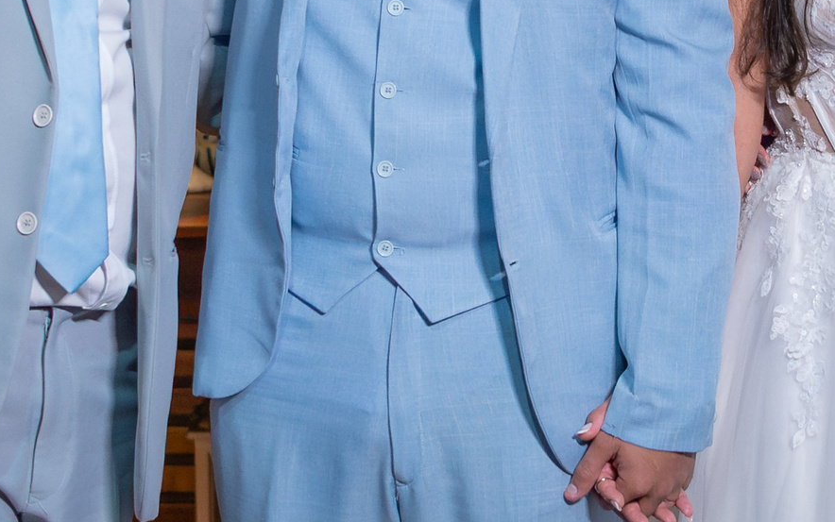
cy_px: -2
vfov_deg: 8.3
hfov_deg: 13.2
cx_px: 632
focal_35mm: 158
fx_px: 3596
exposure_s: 1/400
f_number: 2.8
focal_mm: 35
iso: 2500
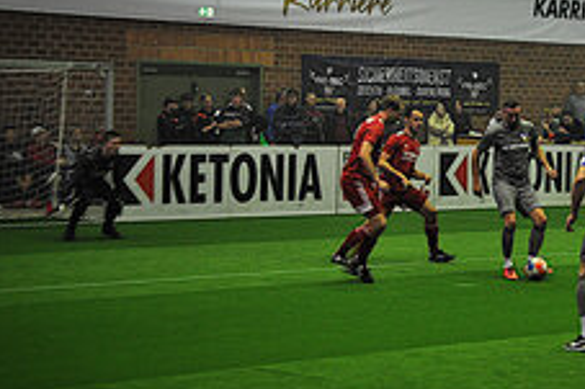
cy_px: 142
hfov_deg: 17.1
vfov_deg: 11.5
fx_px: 1930
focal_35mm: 119
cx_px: 466
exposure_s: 1/50
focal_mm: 45
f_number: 4.8
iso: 1600
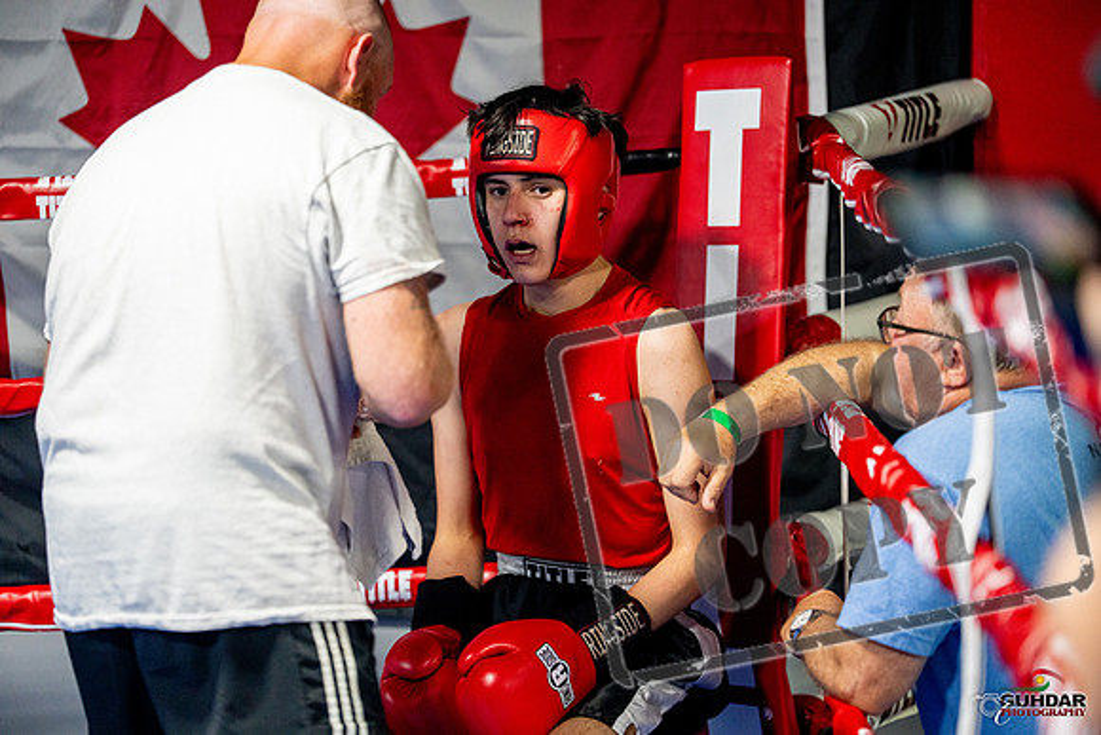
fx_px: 3304
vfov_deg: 12.7
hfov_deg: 18.9
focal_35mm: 108
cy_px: 368
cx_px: 550
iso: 4000
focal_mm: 108
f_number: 2
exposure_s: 1/1000
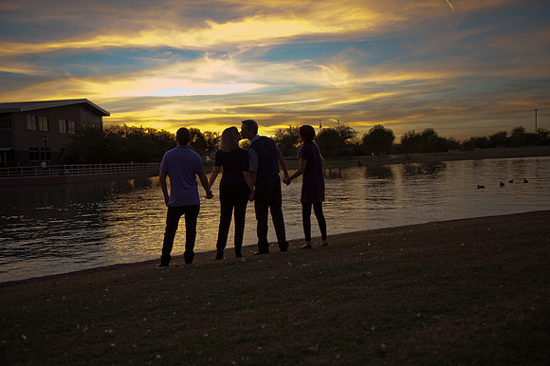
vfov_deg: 36.8
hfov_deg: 53.2
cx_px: 275
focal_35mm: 36
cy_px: 183
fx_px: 550
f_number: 2.8
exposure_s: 1/640
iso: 800
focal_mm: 36
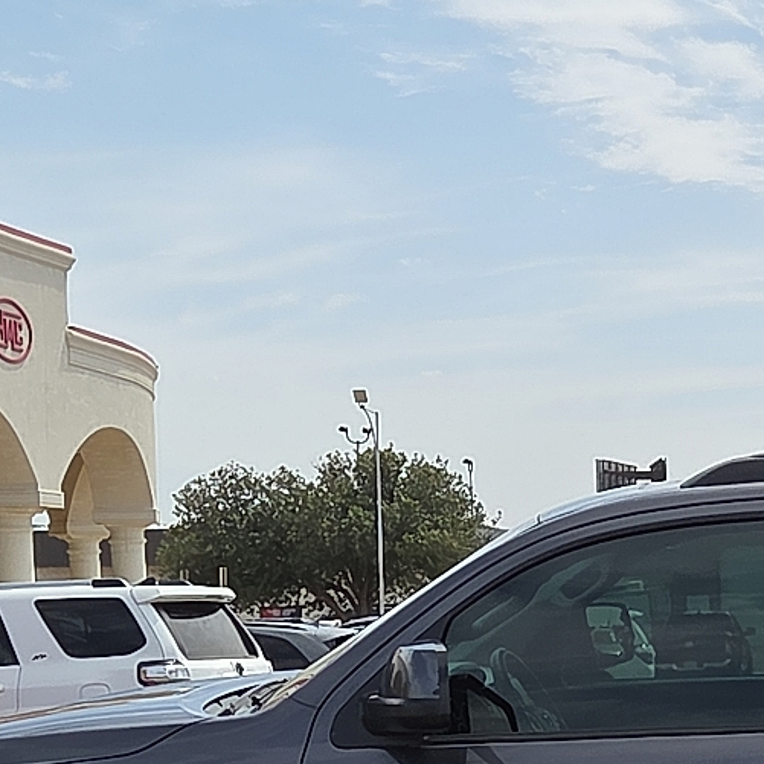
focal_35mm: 110
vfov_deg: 15.5
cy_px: 816
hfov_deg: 15.4
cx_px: 865
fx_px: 2747
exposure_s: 1/10000
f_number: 1.8
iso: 78
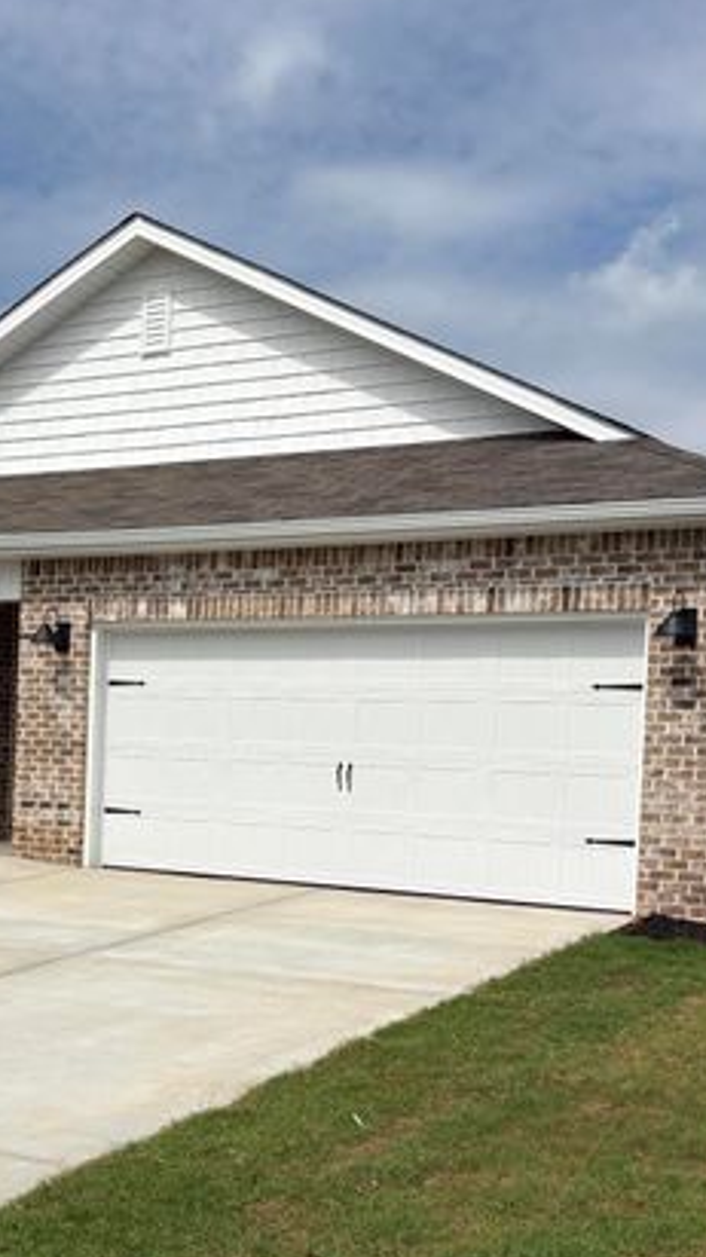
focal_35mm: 46
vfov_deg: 44.1
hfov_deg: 25.7
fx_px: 1532
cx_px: 189
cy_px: 803
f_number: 1.6
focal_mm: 5.96
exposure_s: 1/6993
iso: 50
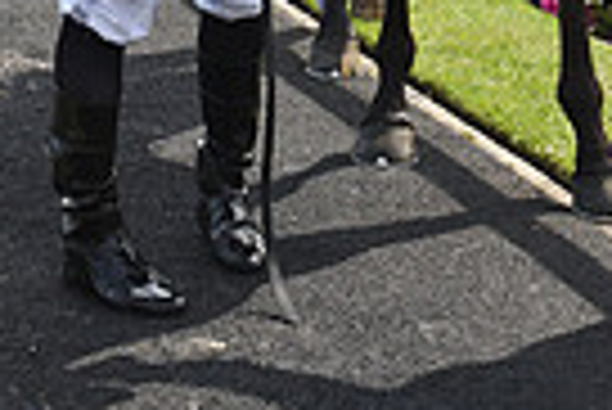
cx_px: 310
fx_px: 2757
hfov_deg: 12.7
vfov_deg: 8.1
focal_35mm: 162
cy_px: -444
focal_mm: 38
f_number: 5.6
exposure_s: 1/1250
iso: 400
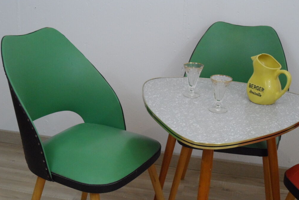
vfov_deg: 25.5
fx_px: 440
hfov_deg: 37.5
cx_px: 150
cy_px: 113
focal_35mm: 53
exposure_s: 1/30
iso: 400
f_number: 4.7
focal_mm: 9.3
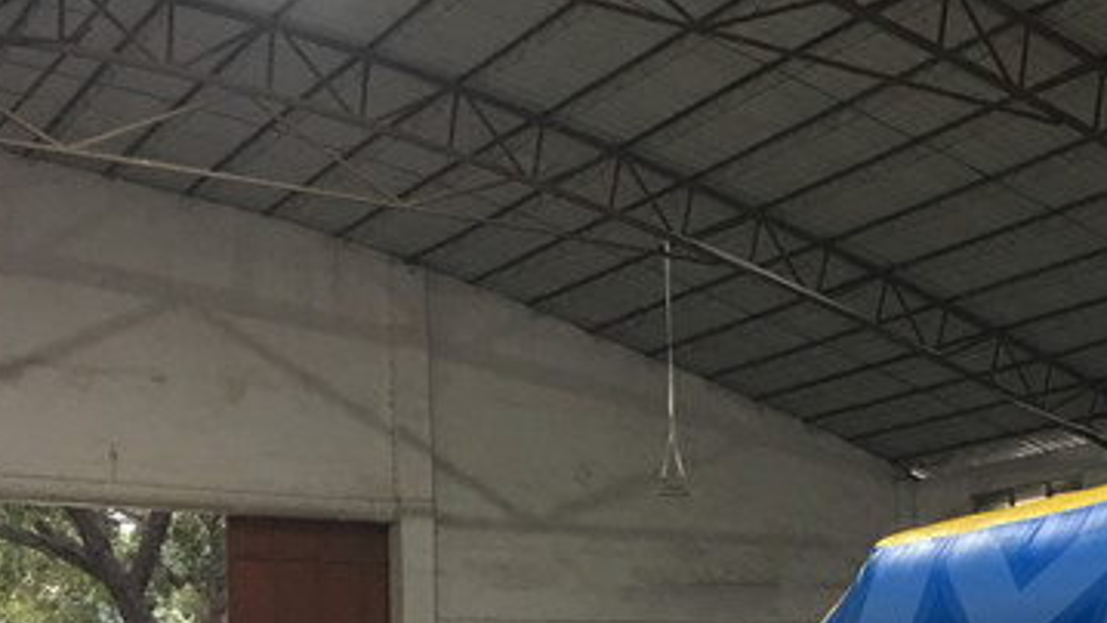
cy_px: 709
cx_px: 1085
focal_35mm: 66
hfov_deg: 29.9
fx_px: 1937
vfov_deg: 17.6
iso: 100
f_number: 2.2
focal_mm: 4.15
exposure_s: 1/4
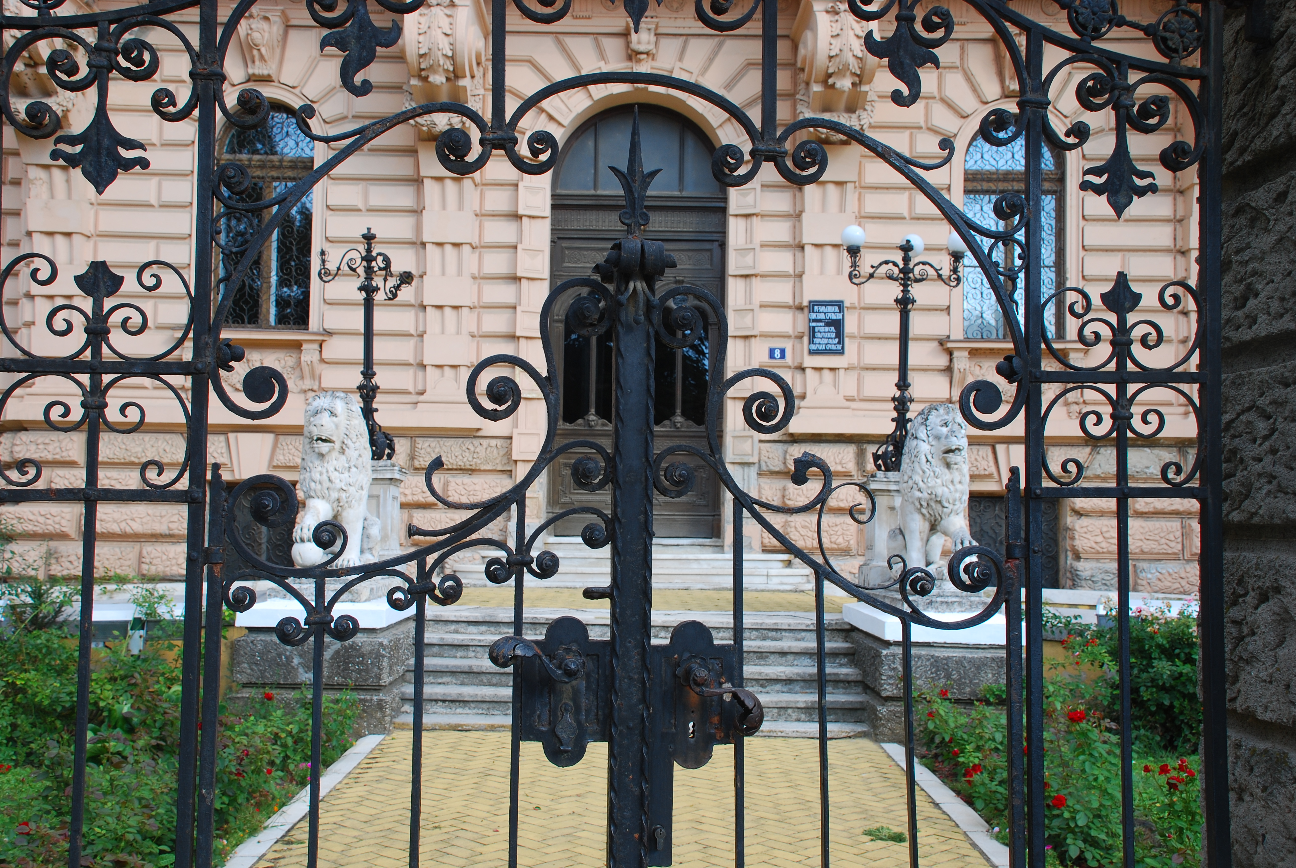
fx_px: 1406
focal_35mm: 39
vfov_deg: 34.3
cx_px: 648
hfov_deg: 49.5
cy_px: 434
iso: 100
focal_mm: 26
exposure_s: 1/60
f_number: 7.1
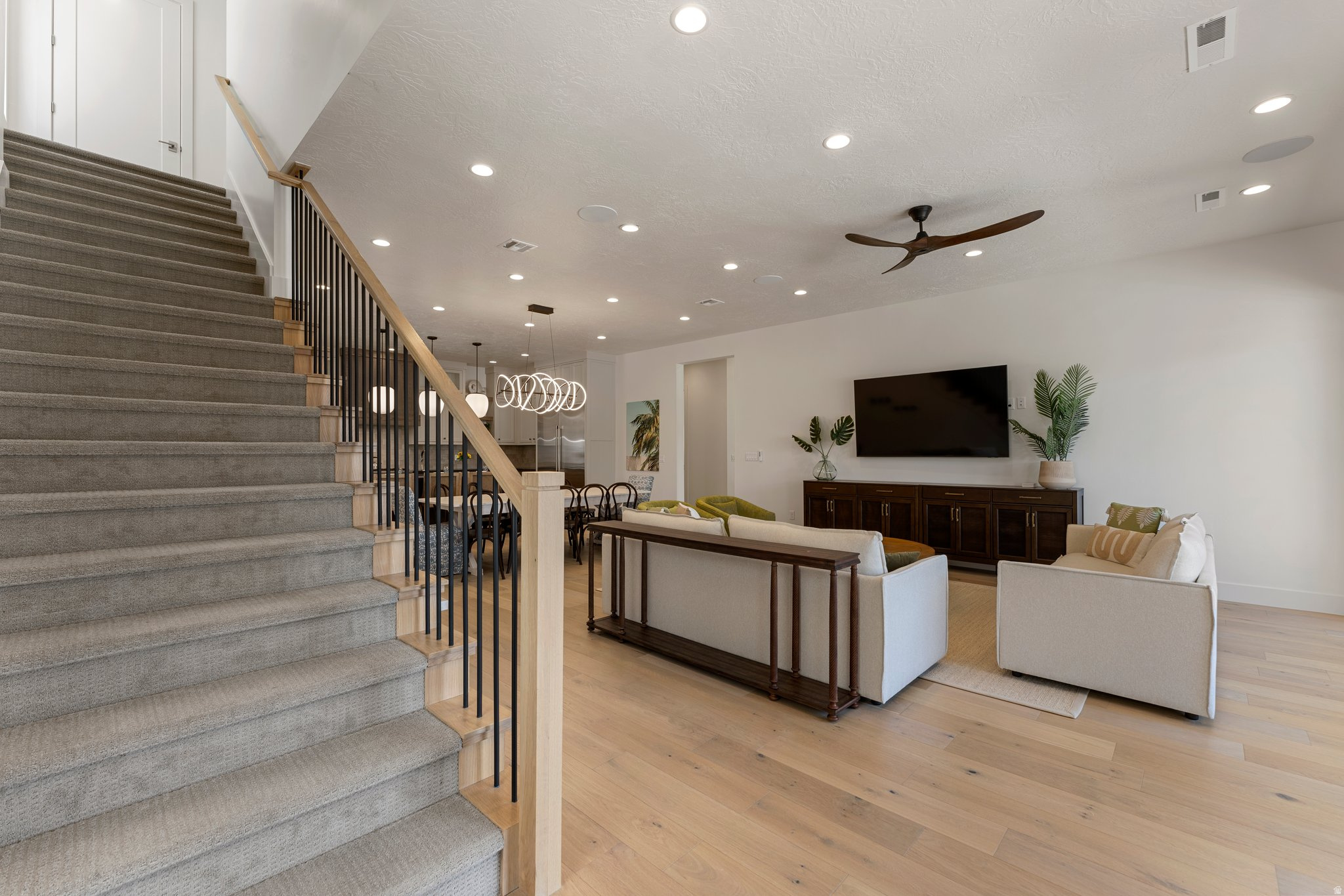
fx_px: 556
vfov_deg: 77.7
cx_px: 672
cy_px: 448
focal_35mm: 15
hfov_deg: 100.8
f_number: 8
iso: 100
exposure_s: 1/3
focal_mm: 14.9
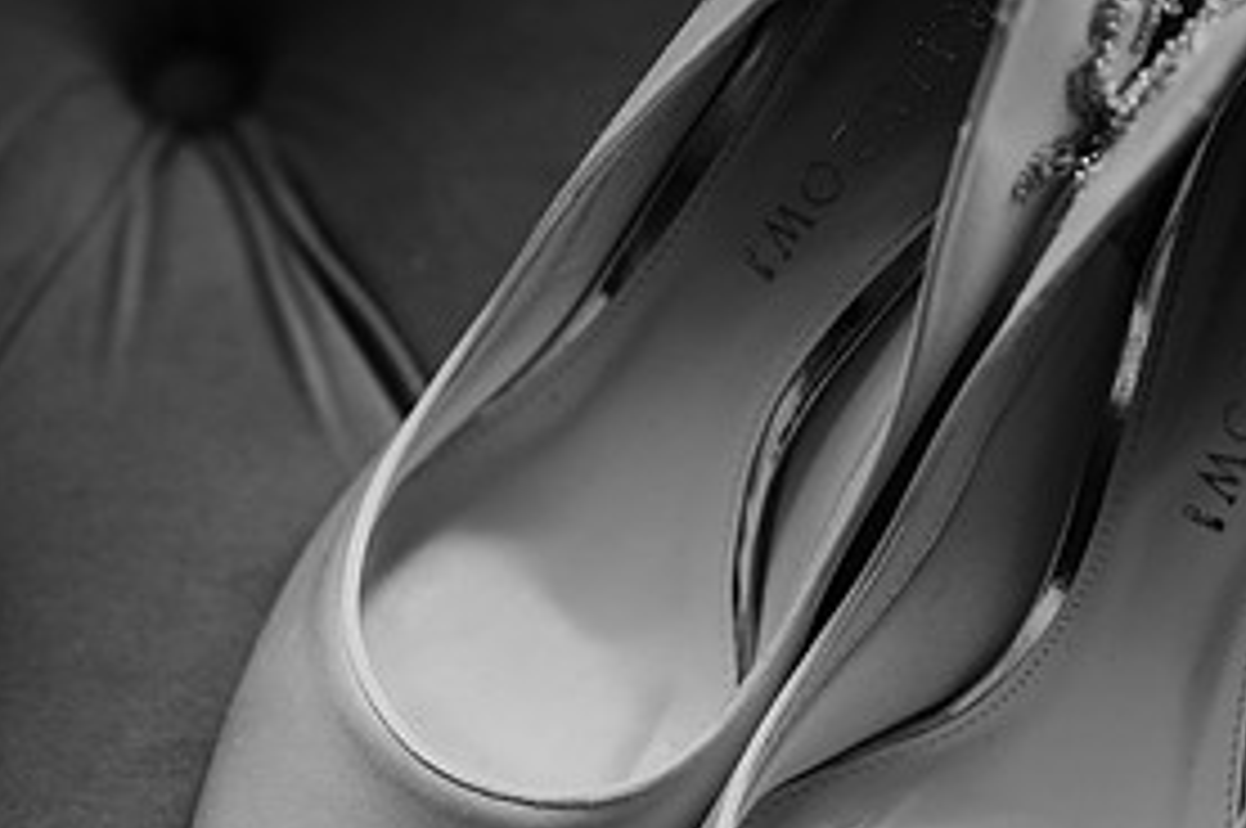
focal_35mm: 178
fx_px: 6153
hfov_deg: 11.6
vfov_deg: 7.7
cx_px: 585
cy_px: 526
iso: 100
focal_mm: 85
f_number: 1.8
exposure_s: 1/160
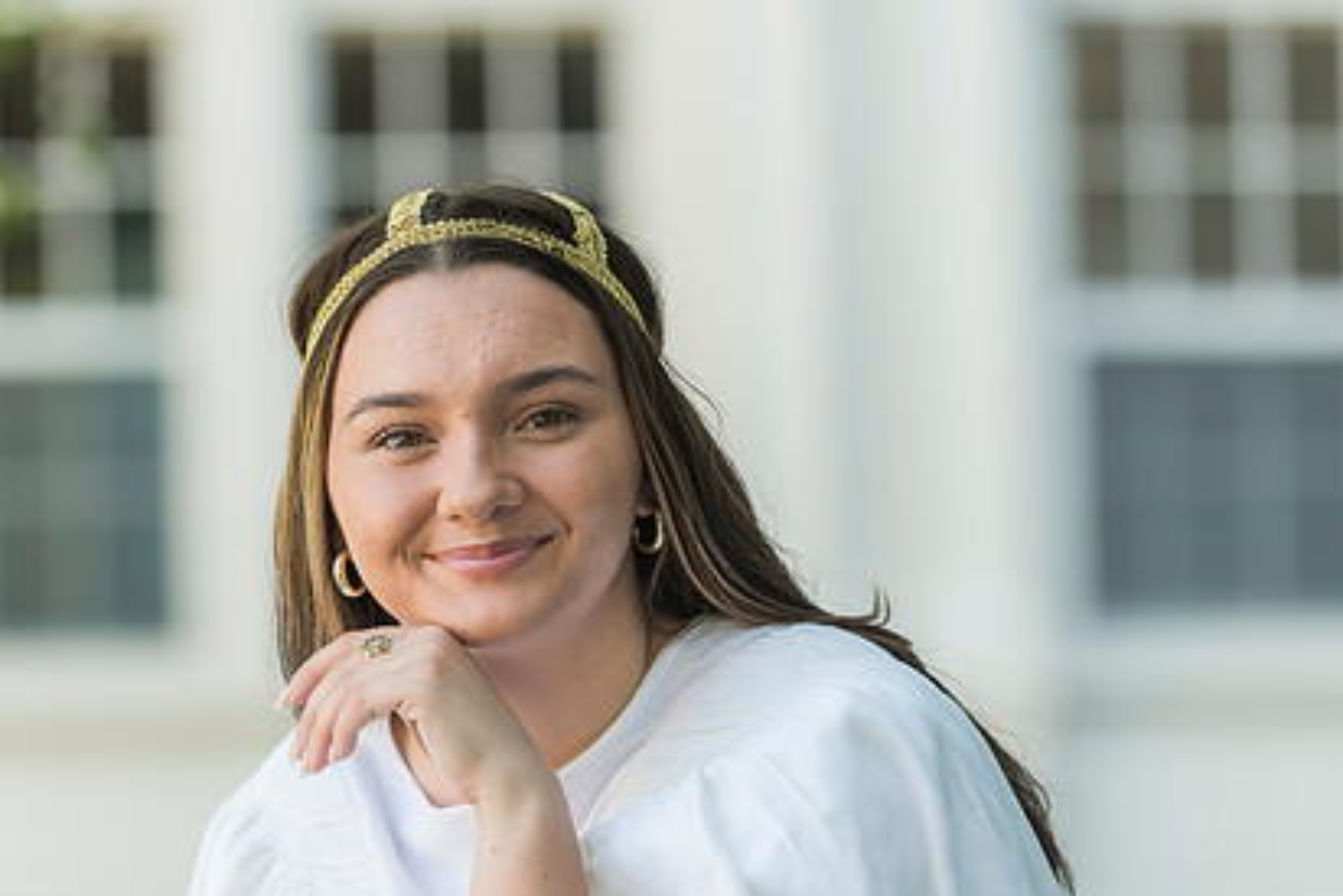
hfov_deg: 9.7
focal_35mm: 211
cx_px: 502
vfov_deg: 6.5
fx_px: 7874
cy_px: 601
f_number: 3.5
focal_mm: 150
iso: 320
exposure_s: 1/200
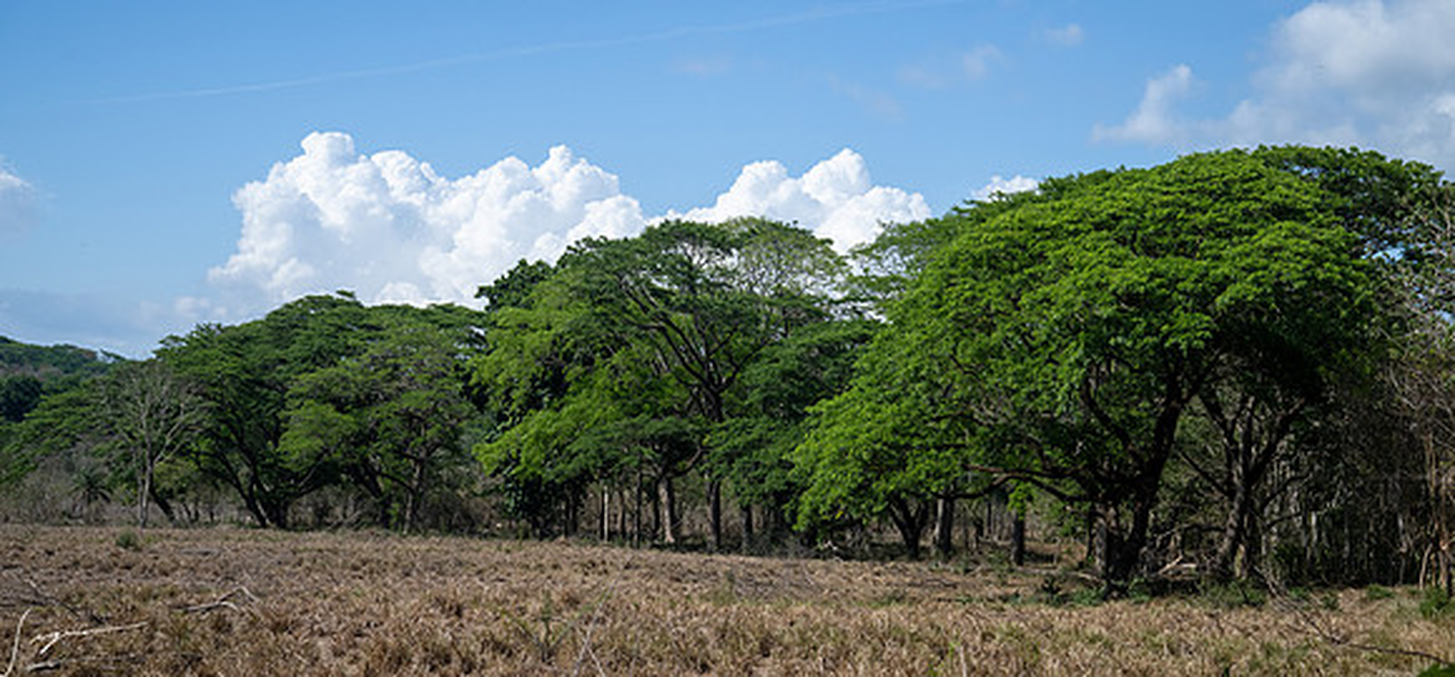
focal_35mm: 57
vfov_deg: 18.3
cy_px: 446
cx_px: 786
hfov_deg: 38.2
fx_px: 2097
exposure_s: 1/500
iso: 640
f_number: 8
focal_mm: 48
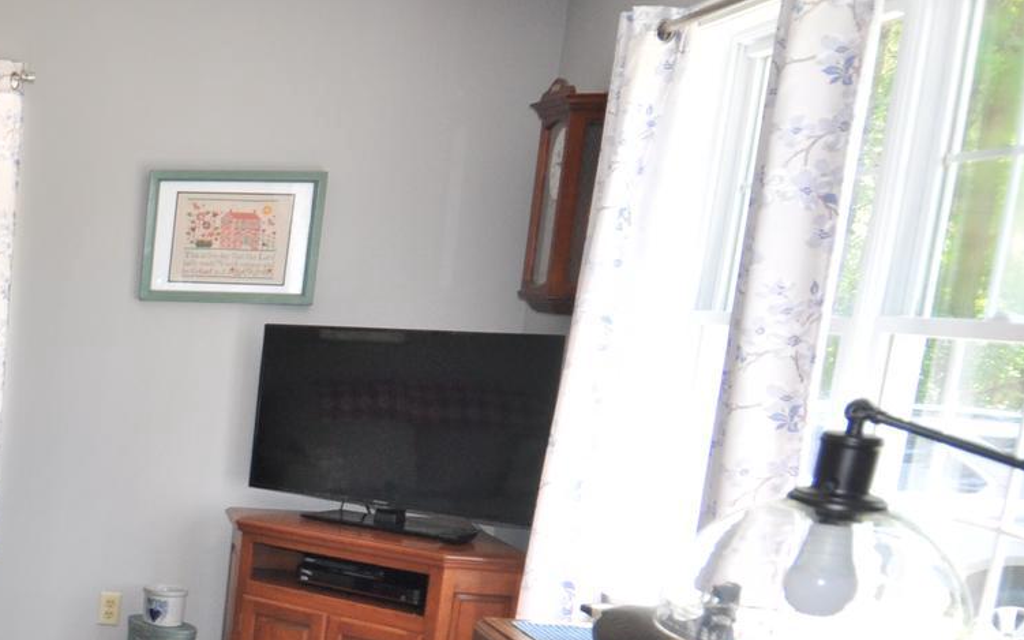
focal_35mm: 50
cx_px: -215
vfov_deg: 24.8
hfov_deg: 32.8
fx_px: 1395
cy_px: 620
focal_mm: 12
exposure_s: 1/100
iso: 400
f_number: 5
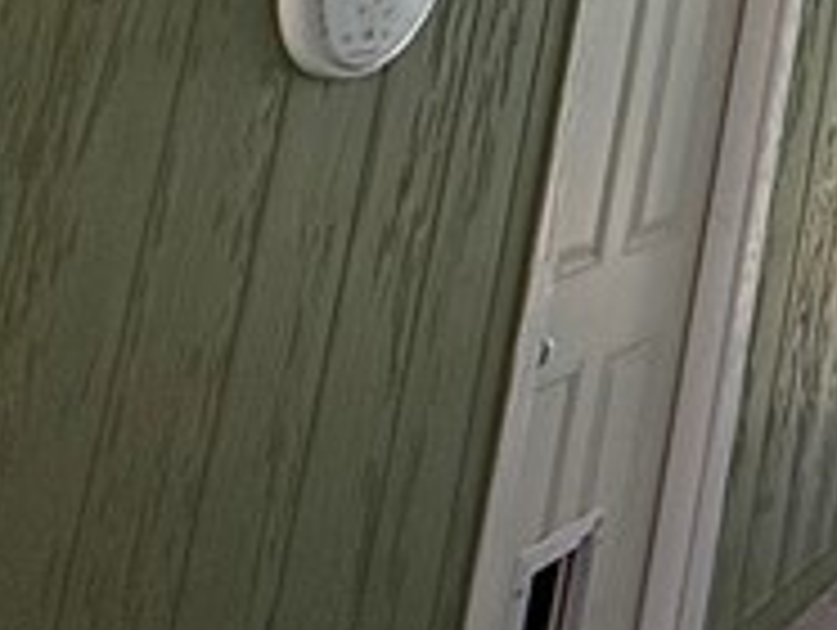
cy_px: -459
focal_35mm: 77
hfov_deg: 13.7
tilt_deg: +11.0
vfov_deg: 16.5
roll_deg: -2.0
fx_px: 1864
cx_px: 2174
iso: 64
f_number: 2.2
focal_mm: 2.22
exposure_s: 1/244
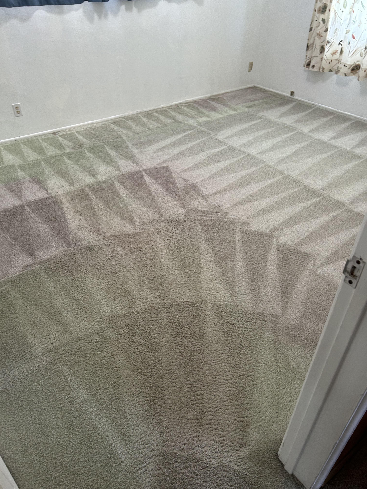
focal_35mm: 26
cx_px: 184
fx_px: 368
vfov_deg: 67.3
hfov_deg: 53.1
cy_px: 244
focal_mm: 5.7
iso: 125
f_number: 1.5
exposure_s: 1/60
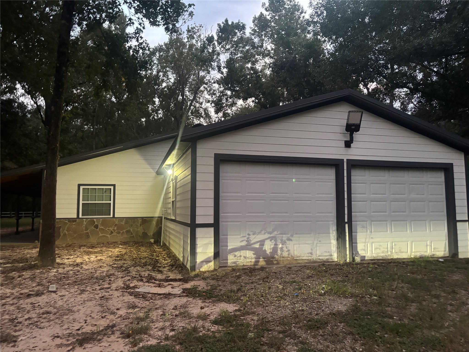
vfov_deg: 53.1
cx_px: 234
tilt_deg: +6.6
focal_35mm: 26
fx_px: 352
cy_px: 176
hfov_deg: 67.3
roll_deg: -1.5
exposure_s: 1/31
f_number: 1.6
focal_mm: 5.96
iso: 640
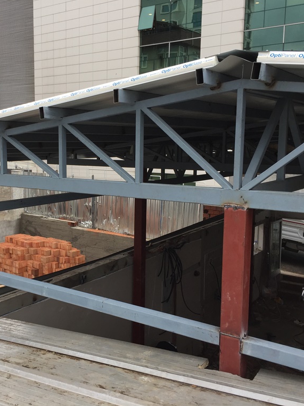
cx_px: 92
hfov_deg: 36.3
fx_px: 457
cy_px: 202
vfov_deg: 47.9
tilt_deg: -8.3
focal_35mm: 39
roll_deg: -0.3
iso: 32
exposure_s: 1/267
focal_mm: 4.15
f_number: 2.2
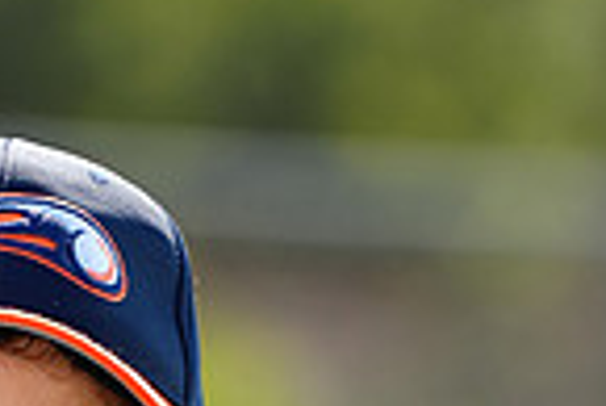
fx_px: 13497
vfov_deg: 1.7
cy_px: 783
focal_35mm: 801
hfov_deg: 2.6
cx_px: 23
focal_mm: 200
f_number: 4
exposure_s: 1/250
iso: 50
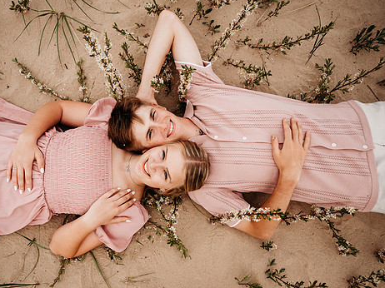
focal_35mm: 29
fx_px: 322
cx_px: 153
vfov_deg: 48.1
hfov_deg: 61.1
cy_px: 157
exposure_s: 1/1000
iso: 320
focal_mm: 24
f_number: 2.8
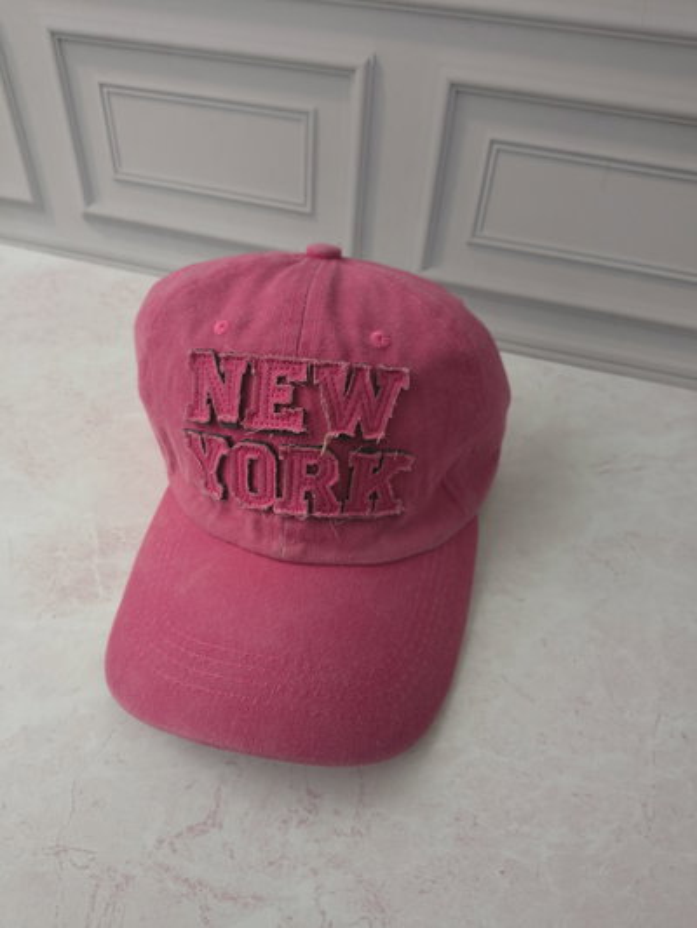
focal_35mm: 24
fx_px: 644
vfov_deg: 71.6
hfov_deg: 56.8
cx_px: 348
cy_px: 464
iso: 607
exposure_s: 1/100
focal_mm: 5.56
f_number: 1.8
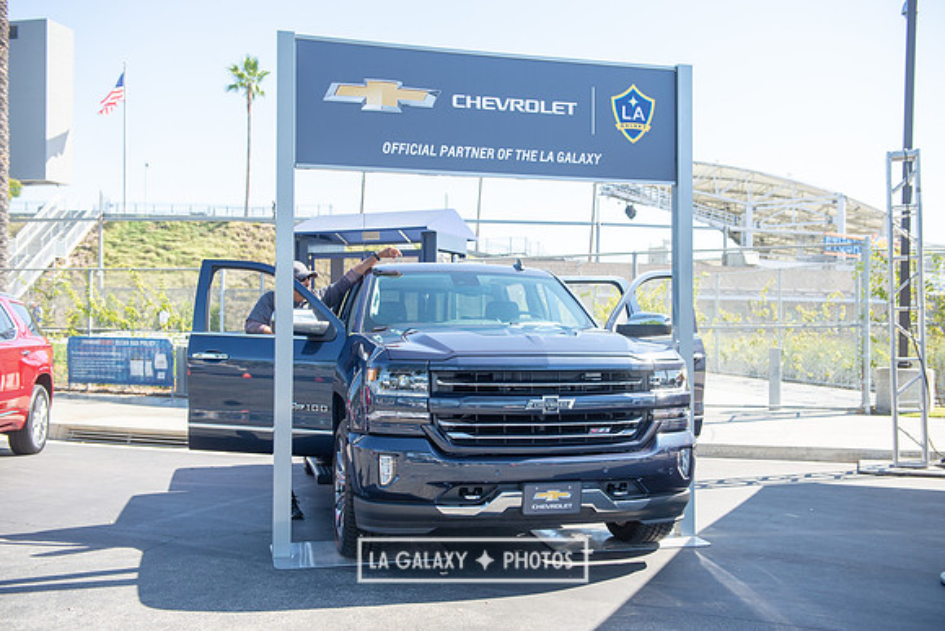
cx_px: 472
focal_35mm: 36
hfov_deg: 53.1
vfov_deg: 36.9
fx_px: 945
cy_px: 316
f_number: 4
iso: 250
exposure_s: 1/1000
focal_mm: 36
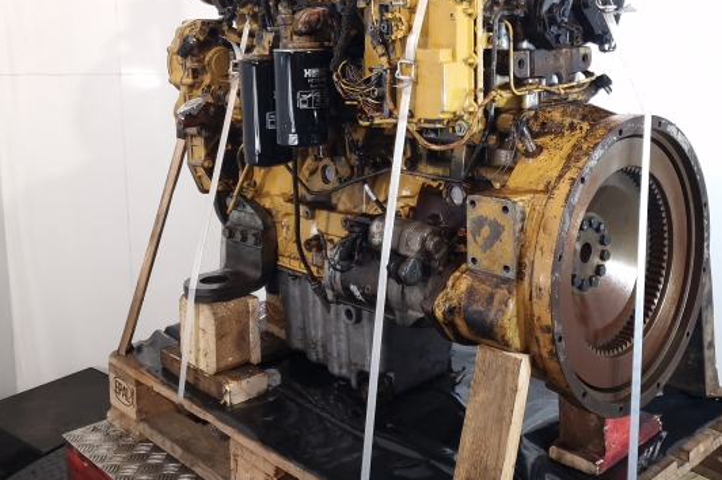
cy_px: 117
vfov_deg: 35.9
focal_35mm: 36
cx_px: 428
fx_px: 722
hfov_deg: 52.8
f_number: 1.8
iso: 80
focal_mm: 6.4
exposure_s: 1/50
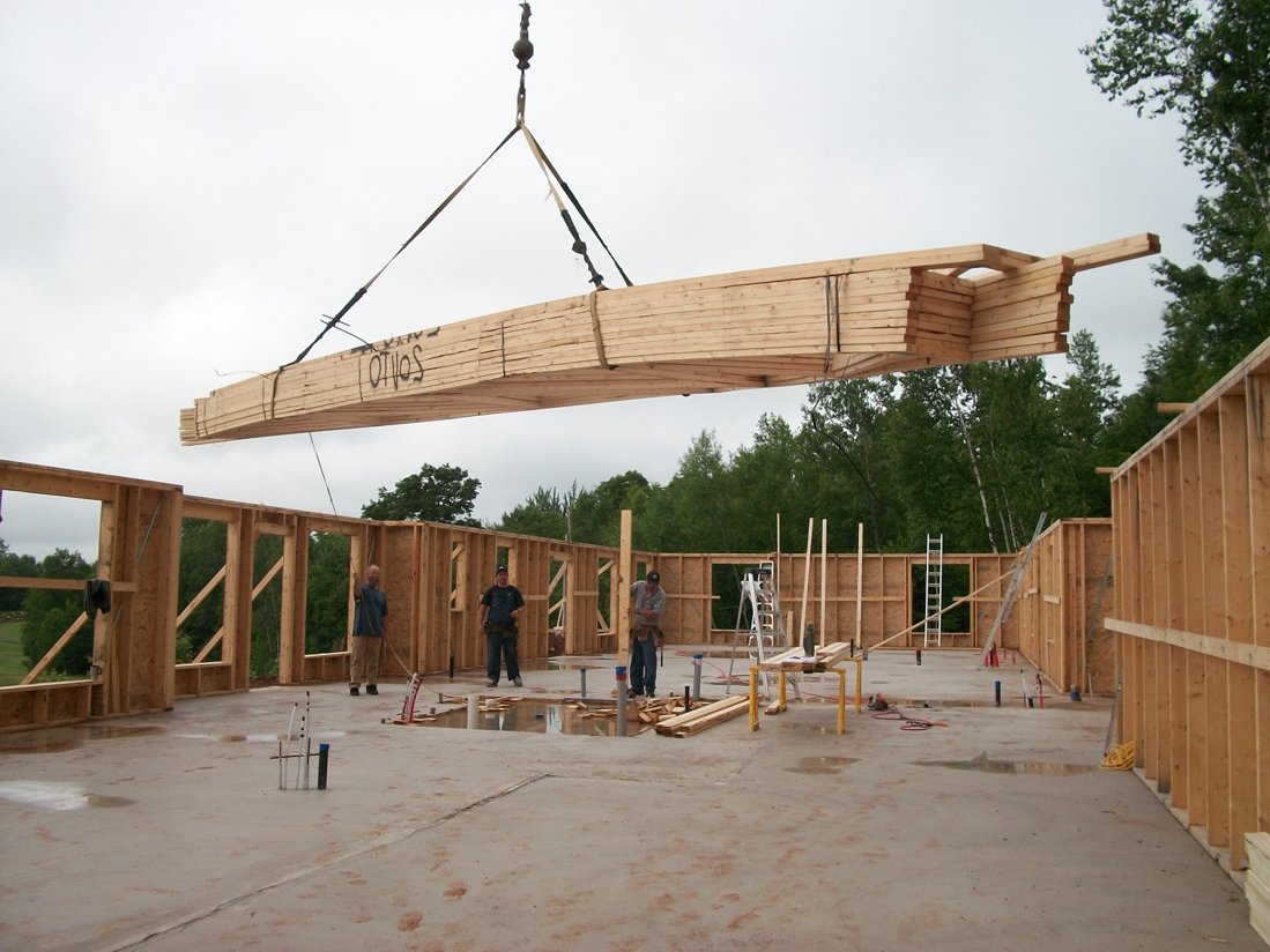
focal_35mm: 32
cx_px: 635
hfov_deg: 56.8
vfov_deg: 44.2
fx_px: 1174
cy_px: 476
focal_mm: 5.7
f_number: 5.5
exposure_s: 1/400
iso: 80
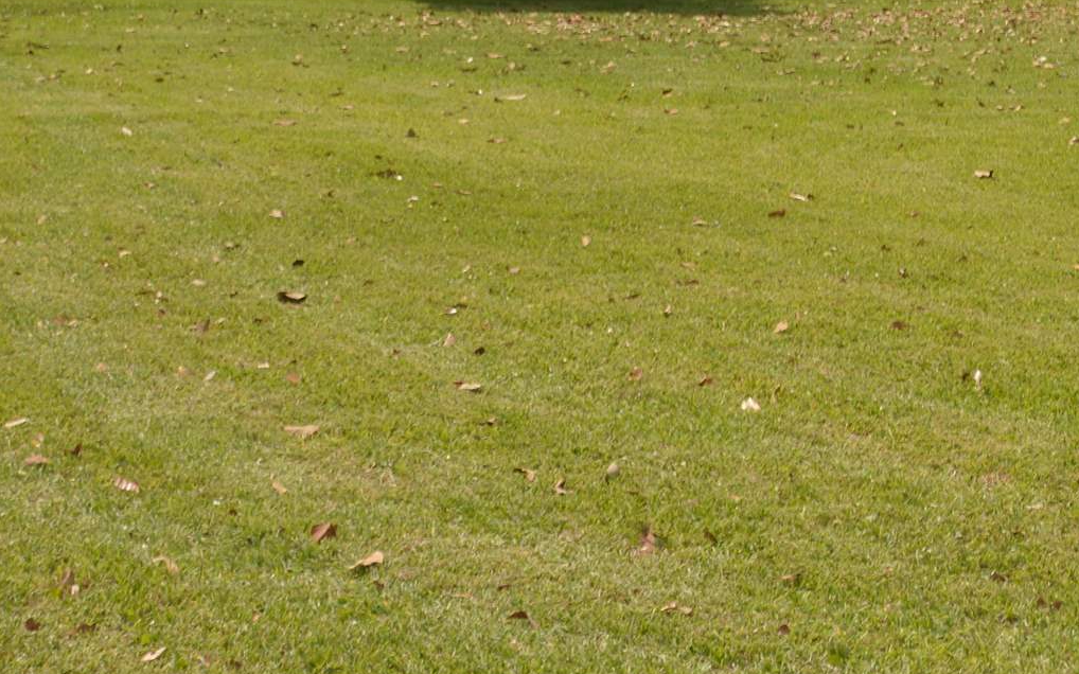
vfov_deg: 15.3
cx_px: 1202
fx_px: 2440
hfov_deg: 23.3
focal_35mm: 83
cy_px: -97
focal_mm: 18
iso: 100
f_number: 9
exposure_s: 1/200
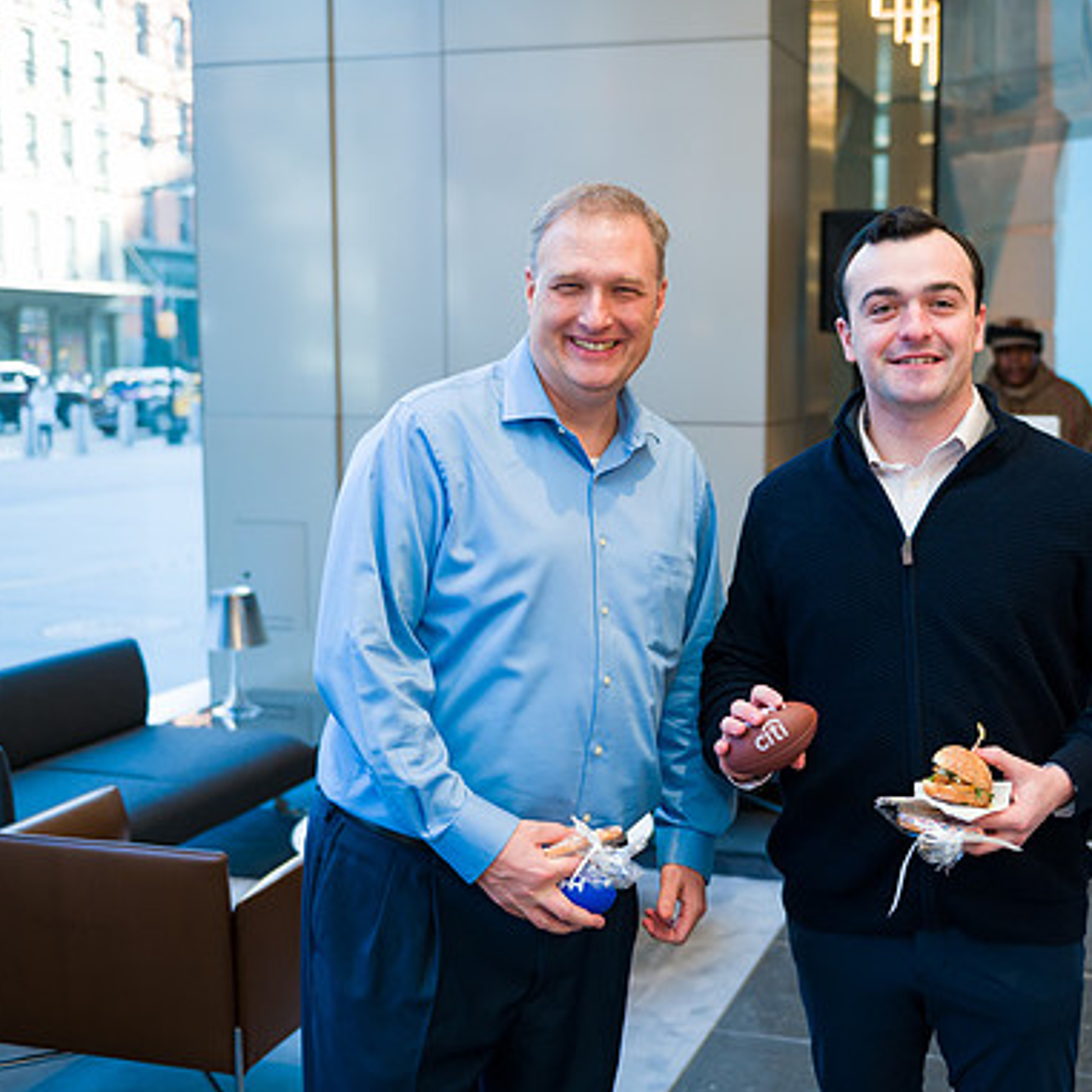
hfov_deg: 37.9
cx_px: 742
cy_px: 547
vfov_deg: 38.3
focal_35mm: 44
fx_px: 1570
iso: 400
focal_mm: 34
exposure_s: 1/200
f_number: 3.2
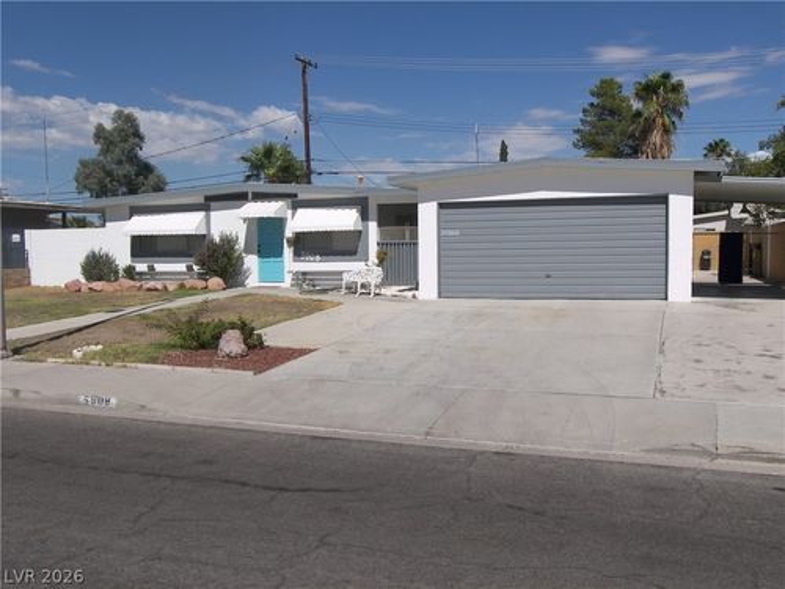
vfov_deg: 41.8
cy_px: 294
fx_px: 771
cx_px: 392
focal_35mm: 34
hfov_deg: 54.0
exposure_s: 1/1600
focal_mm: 7.2
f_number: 4
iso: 50
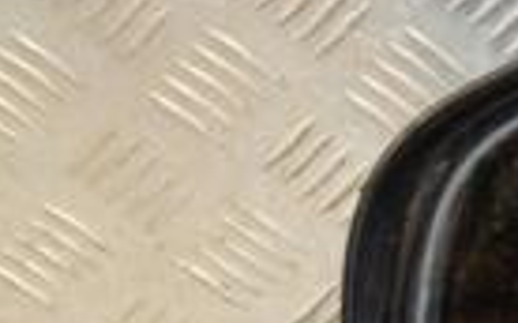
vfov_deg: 7.6
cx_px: 931
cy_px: 282
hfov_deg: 11.3
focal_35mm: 173
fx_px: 2440
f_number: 6.3
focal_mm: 26
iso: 800
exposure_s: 1/200
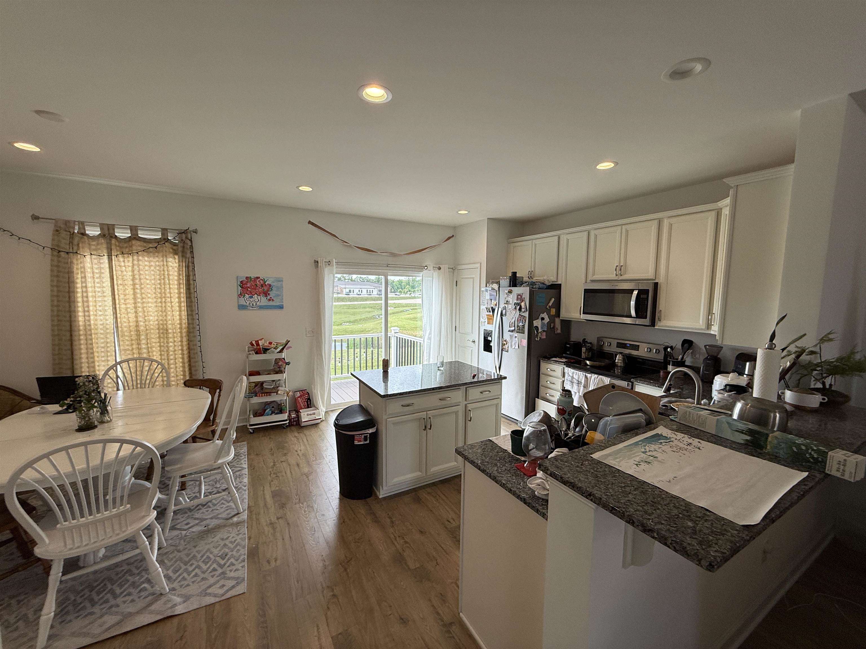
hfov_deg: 102.1
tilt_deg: -5.8
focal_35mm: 14
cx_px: 433
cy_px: 324
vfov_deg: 85.7
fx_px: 350
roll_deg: -0.6
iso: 64
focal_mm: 2.22
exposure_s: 1/154
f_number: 2.2
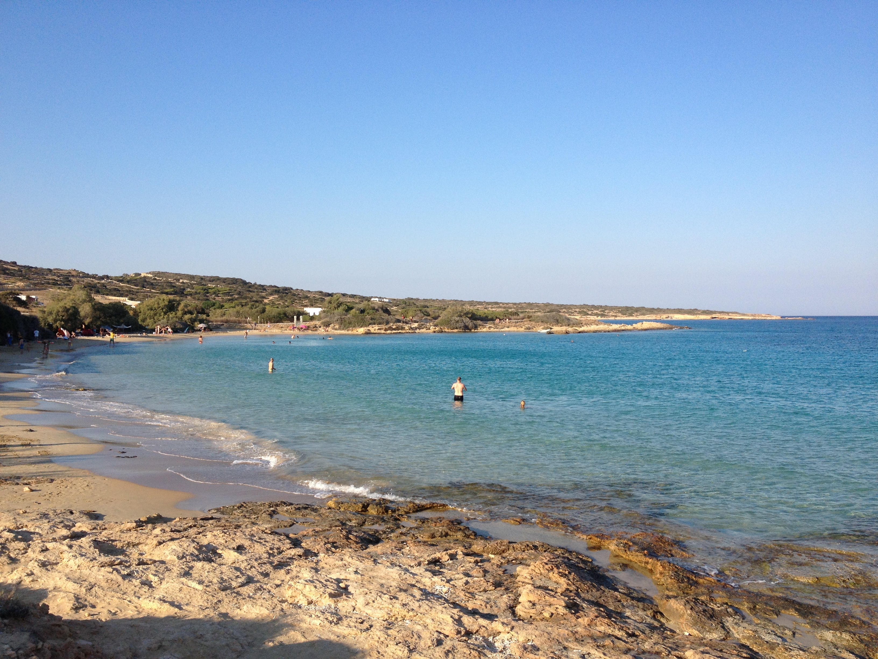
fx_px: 888
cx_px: 439
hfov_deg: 52.6
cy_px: 330
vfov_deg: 40.7
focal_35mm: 35
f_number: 2.4
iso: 50
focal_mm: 4.28
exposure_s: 1/1346
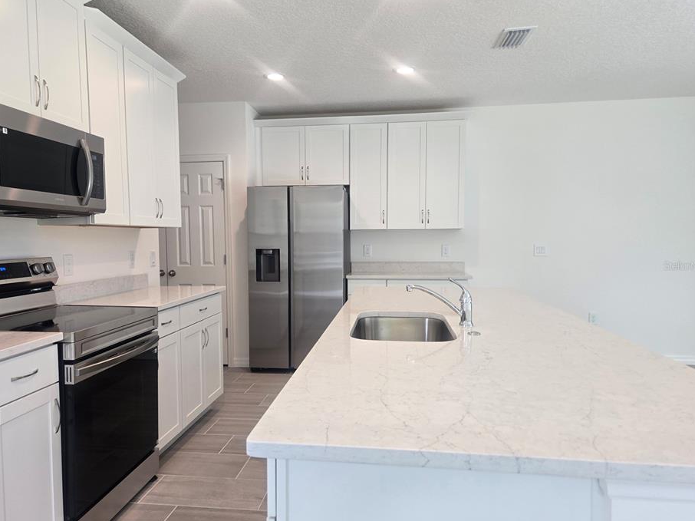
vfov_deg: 53.0
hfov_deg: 67.2
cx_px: 318
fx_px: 522
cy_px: 265
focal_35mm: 26
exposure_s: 1/120
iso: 80
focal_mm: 5.4
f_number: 1.8
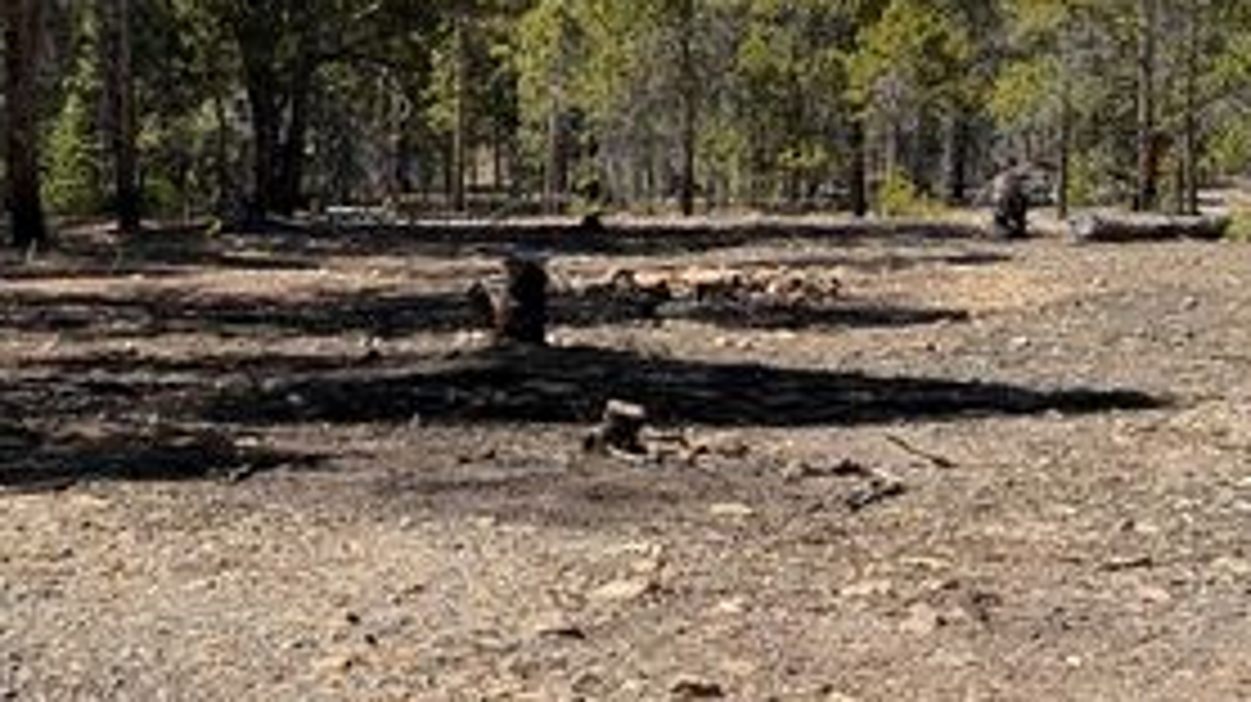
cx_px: 176
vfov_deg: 12.7
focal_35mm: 94
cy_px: 38
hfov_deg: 22.3
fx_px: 3116
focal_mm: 6.76
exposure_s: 1/2494
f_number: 1.78
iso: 100
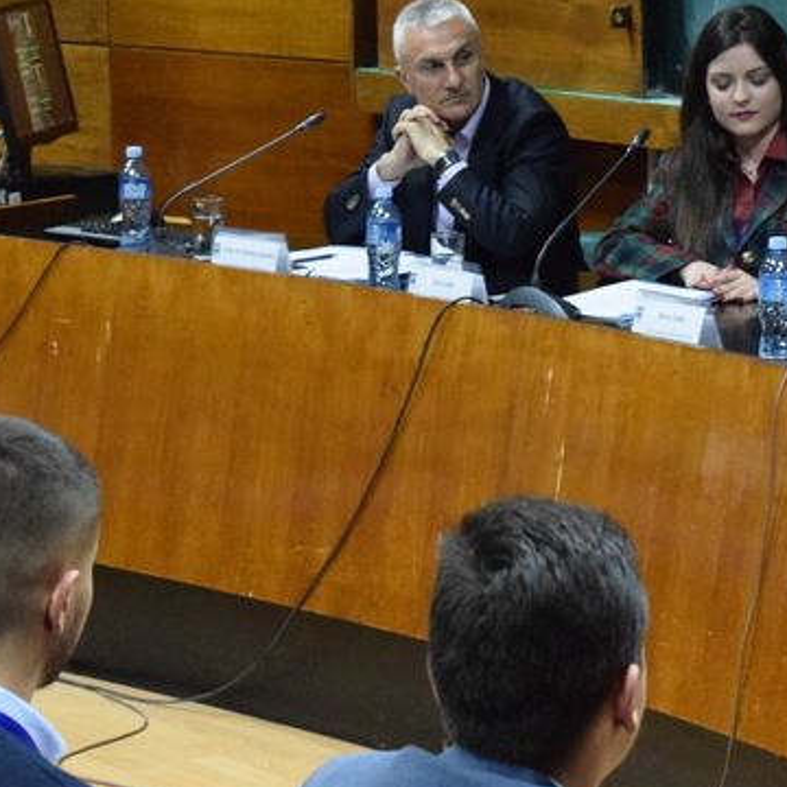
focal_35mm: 174
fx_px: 4476
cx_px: 726
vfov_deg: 10.0
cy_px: 220
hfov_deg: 10.0
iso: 6400
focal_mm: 48
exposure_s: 1/60
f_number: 5.3
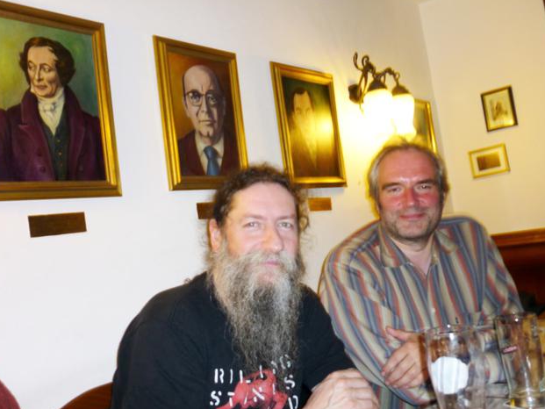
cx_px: 273
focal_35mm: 34
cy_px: 203
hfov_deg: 53.9
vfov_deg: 41.8
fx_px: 535
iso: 100
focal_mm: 5.5
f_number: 2.8
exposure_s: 1/30
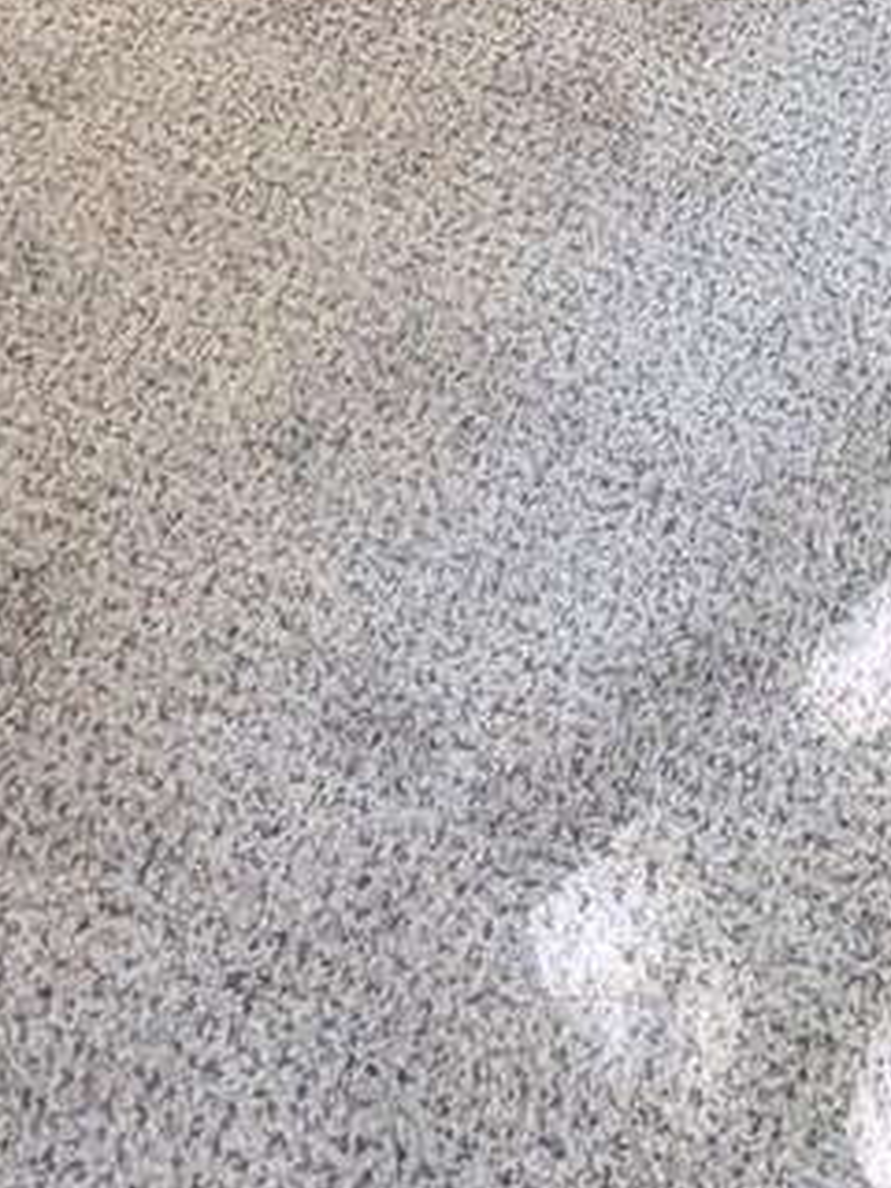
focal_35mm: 84
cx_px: 1440
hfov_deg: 15.8
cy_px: -1362
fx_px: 2883
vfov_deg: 16.2
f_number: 2.2
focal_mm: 1.85
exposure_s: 1/60
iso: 48
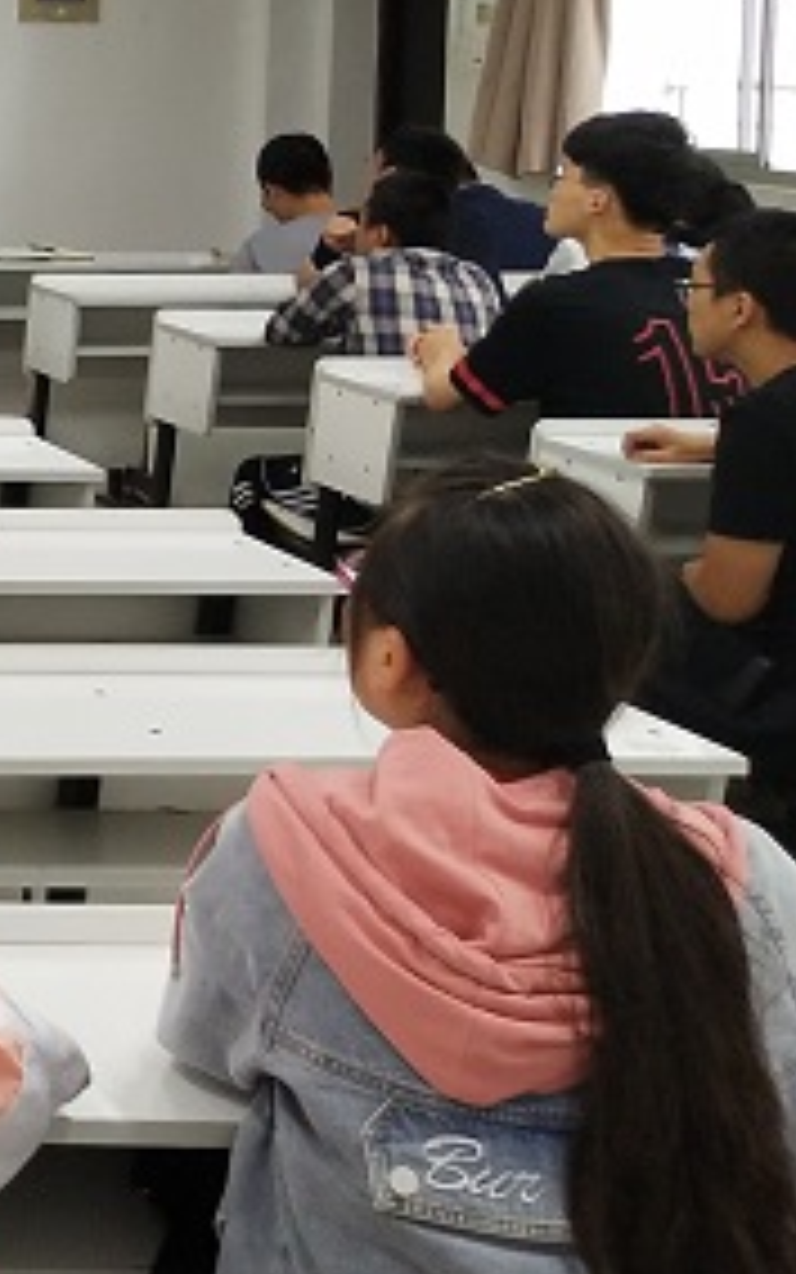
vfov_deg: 22.6
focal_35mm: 90
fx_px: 3122
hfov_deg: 12.4
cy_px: 176
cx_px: -922
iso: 370
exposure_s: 1/50
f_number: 1.8
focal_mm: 3.95
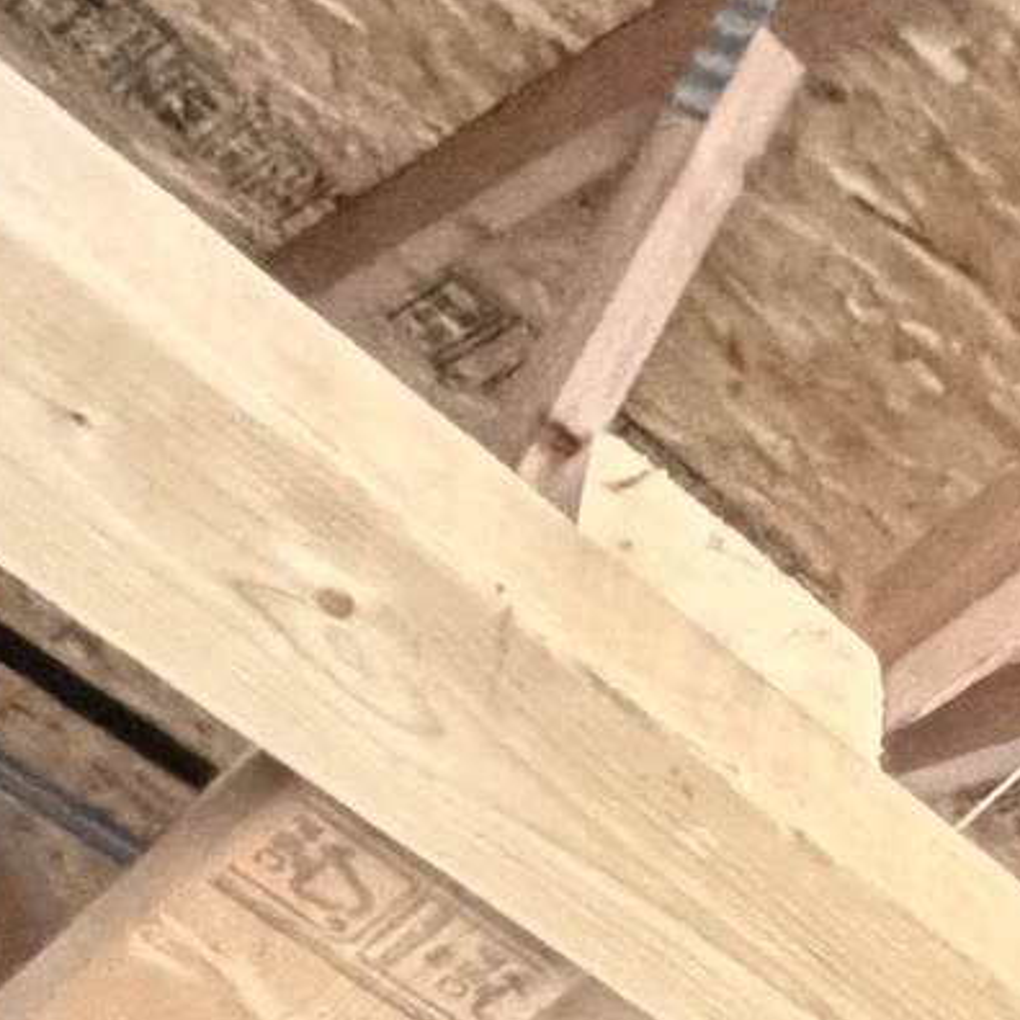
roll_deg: -2.3
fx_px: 3200
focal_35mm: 96
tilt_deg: +19.1
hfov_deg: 16.5
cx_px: 1530
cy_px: 2318
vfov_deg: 13.8
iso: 1600
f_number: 2.2
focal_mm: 2.22
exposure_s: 1/30
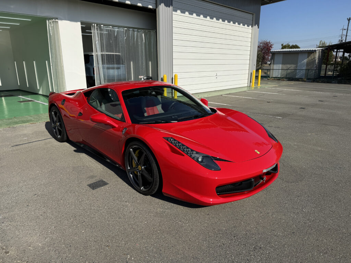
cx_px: 176
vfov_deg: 56.8
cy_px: 132
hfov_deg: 71.6
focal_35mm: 24
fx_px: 243
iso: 80
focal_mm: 6.76
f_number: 1.78
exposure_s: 1/5348
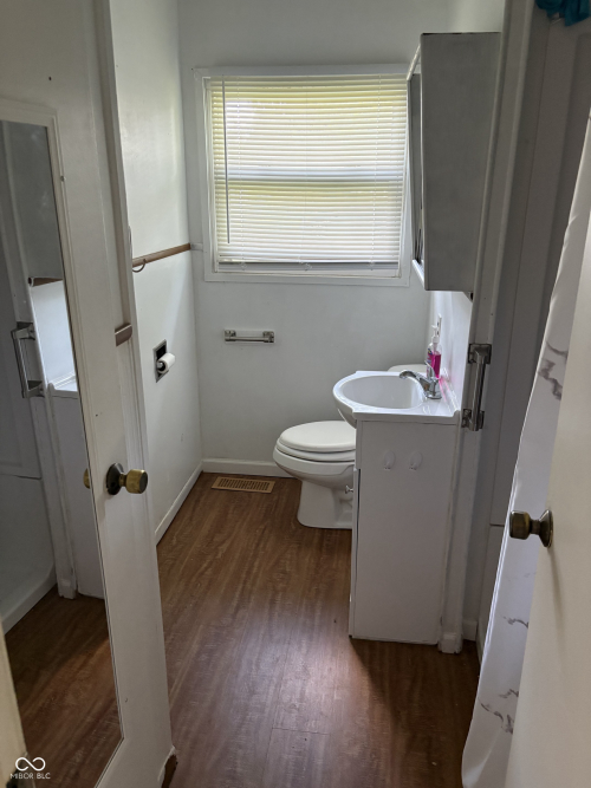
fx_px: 592
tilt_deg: -17.9
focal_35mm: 26
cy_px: 394
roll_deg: -0.7
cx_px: 296
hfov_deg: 53.0
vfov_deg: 67.3
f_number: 1.6
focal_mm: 5.96
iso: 400
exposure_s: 1/60
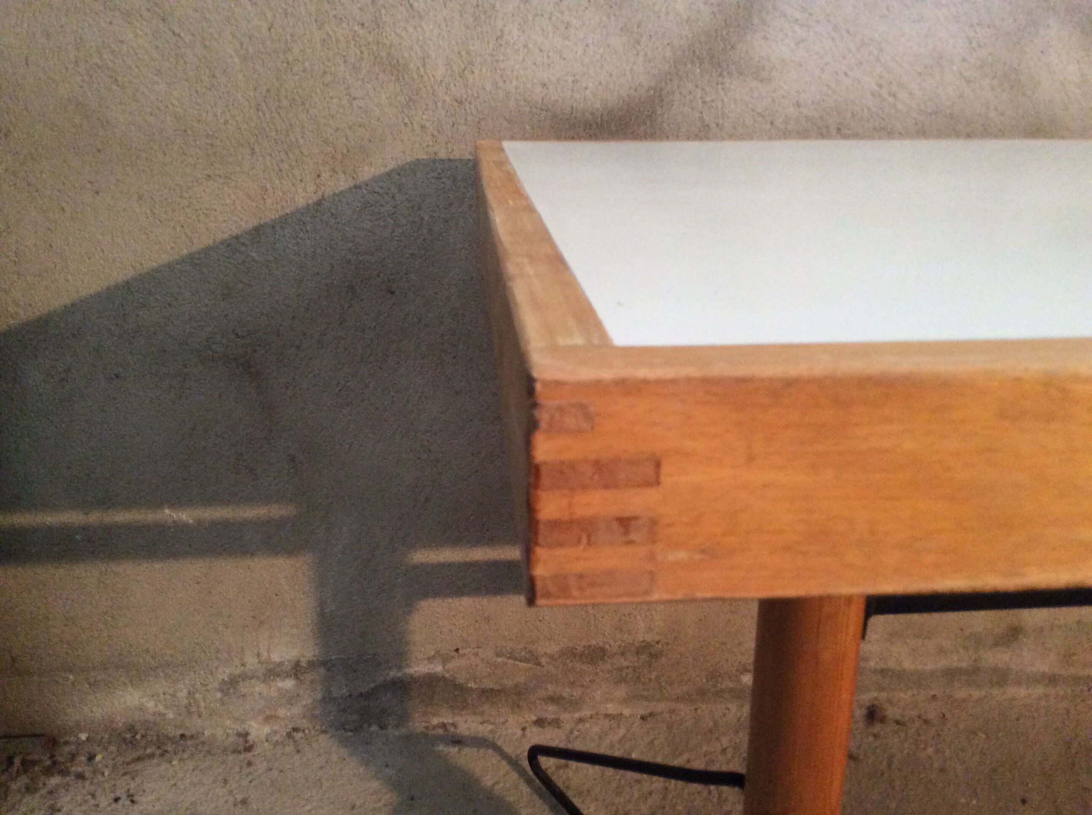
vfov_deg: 44.1
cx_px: 546
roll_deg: +2.6
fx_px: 1008
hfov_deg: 56.9
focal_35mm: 32
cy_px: 408
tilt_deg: -17.1
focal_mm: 3.3
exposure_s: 1/17
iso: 320
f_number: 2.4
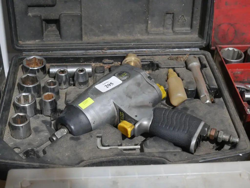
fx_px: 405
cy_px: 94
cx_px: 125
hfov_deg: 34.3
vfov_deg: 26.1
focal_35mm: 56
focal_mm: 28
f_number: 5.3
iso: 2500
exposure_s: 1/60
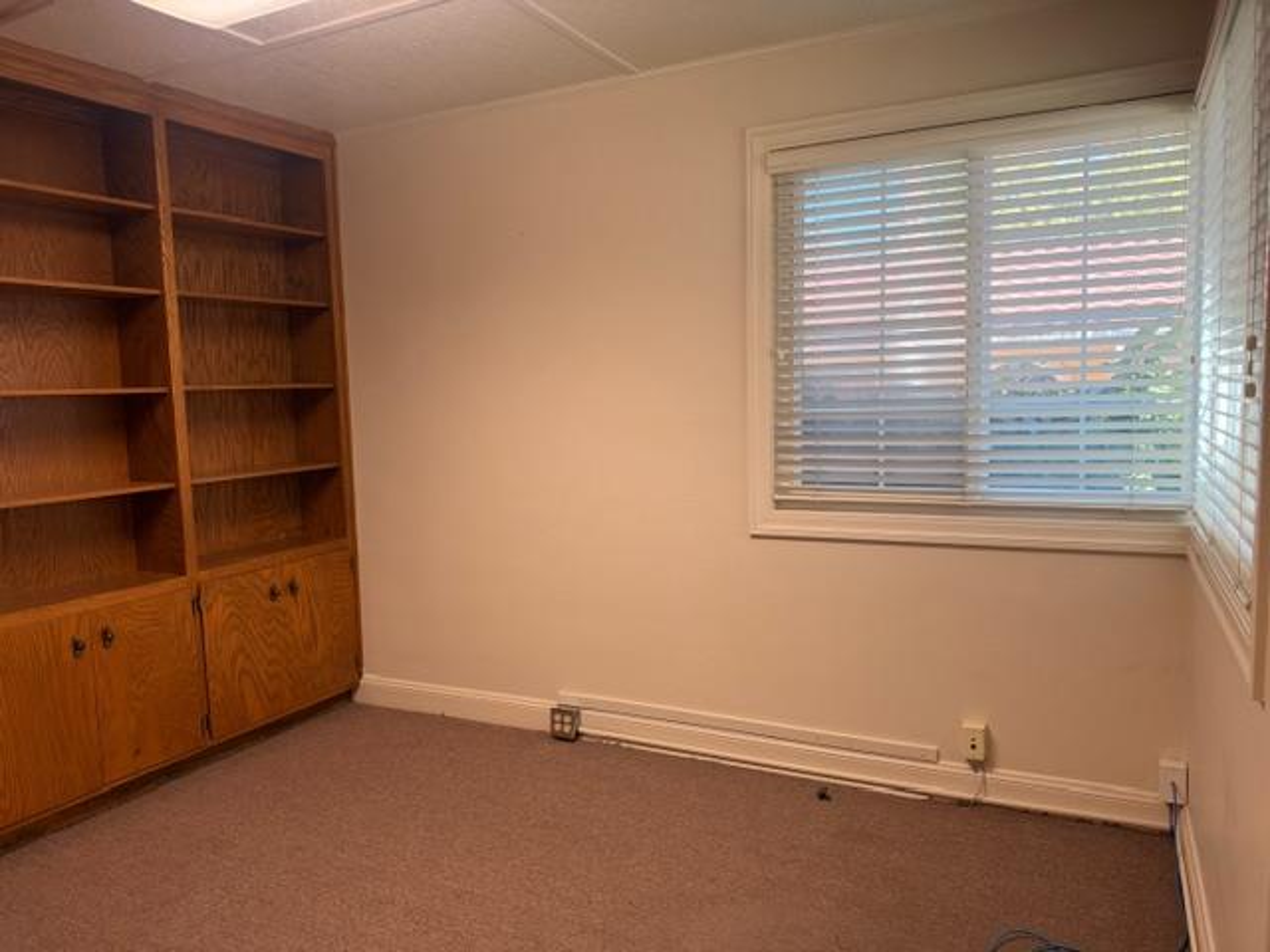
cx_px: 635
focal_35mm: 24
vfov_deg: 56.8
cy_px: 476
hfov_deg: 71.6
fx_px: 881
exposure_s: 1/116
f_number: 1.8
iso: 50
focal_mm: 6.93
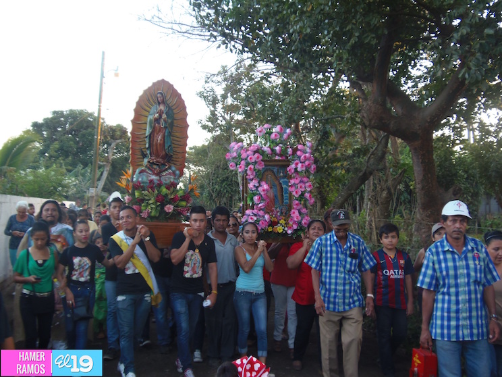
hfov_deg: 44.8
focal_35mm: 42
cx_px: 251
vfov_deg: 34.3
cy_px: 188
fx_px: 609
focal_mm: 7.8
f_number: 3.6
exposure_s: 1/30
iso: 100
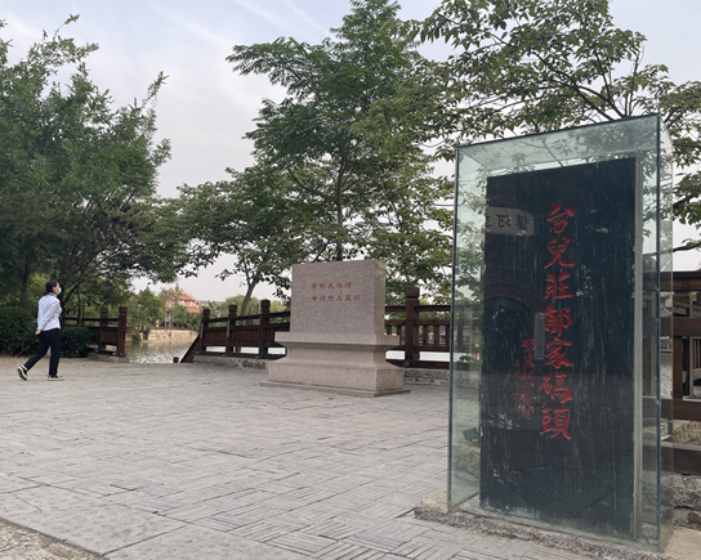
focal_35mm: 28
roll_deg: -1.2
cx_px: 358
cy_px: 286
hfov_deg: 62.2
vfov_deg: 51.5
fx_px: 581
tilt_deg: +3.4
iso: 32
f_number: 1.6
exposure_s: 1/165
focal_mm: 4.2
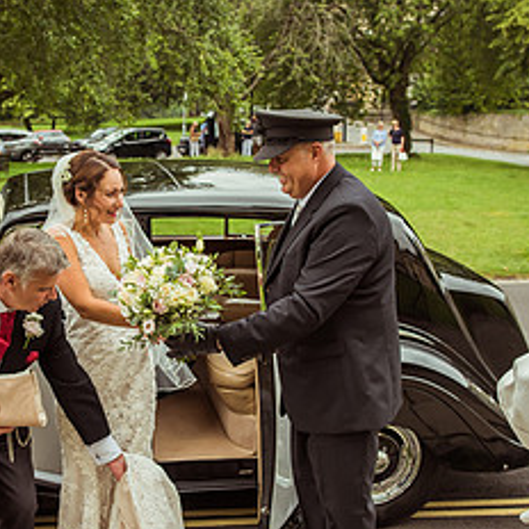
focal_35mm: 51
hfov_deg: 32.5
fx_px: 882
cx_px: 112
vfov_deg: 33.4
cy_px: 288
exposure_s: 1/1250
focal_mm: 24
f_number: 3.5
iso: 160
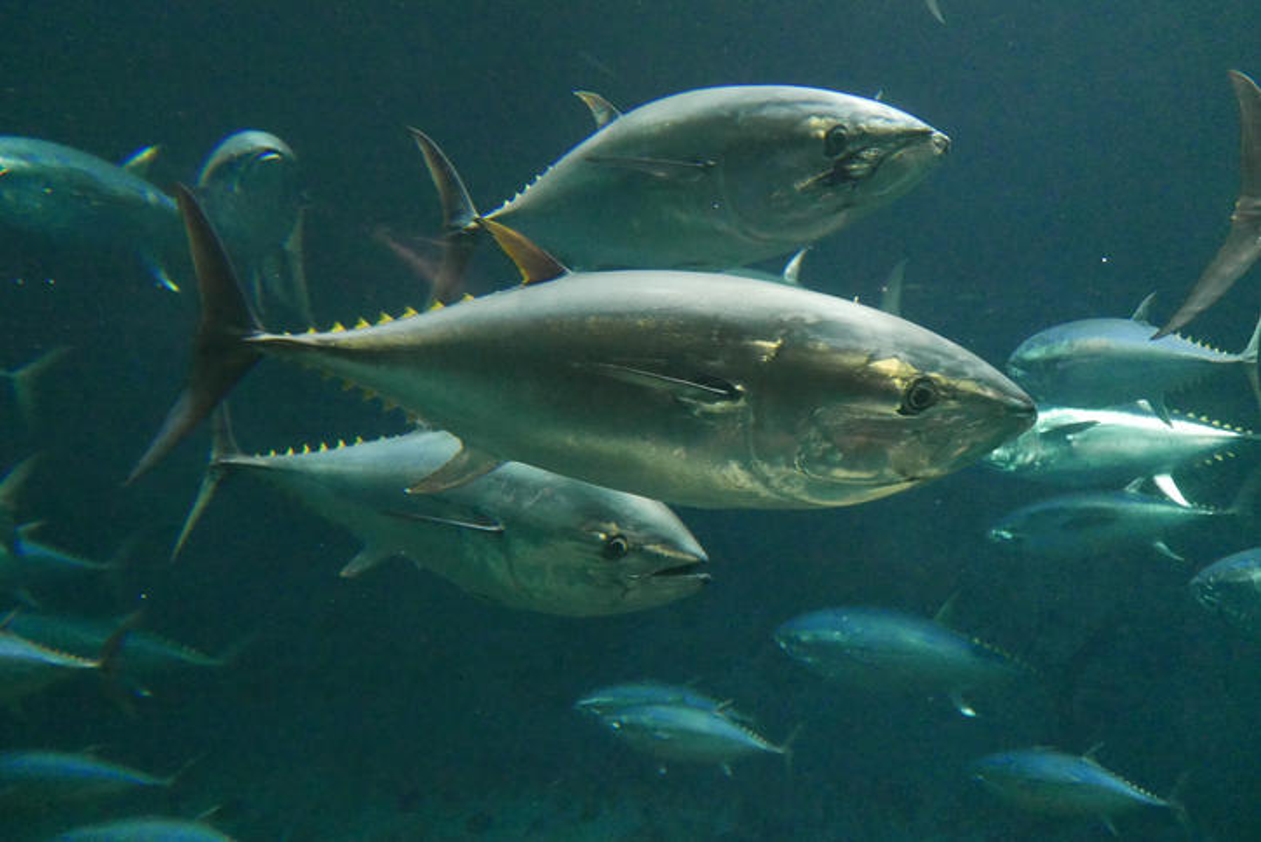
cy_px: 421
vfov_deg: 46.4
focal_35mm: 28
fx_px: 981
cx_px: 630
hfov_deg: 65.5
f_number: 2.1
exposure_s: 1/500
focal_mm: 12.5
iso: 3200
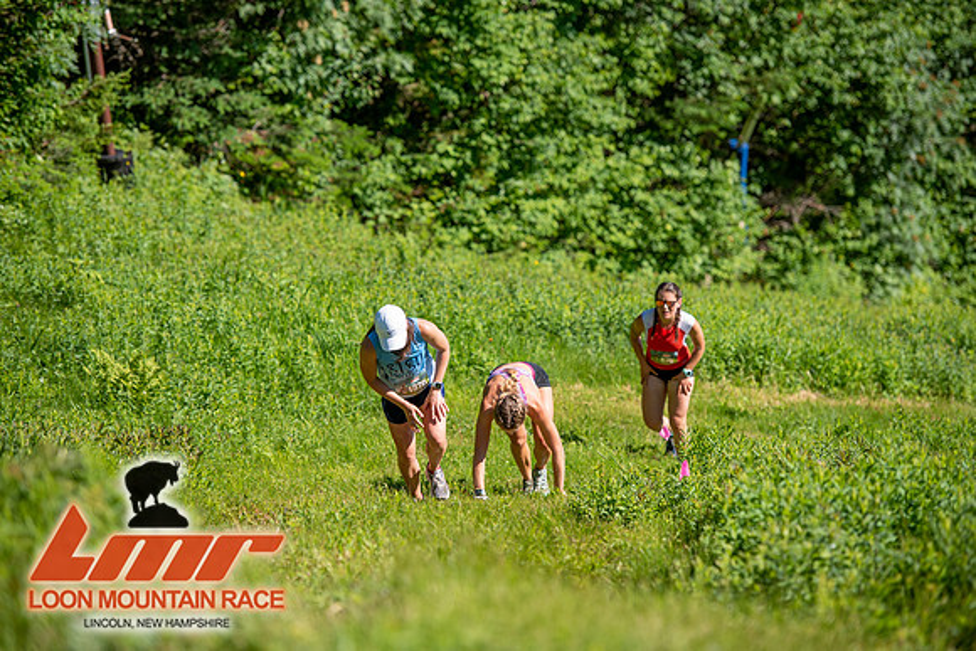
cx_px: 488
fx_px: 4339
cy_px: 326
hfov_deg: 12.8
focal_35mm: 160
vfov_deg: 8.6
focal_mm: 160
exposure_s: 1/640
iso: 100
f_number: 3.5
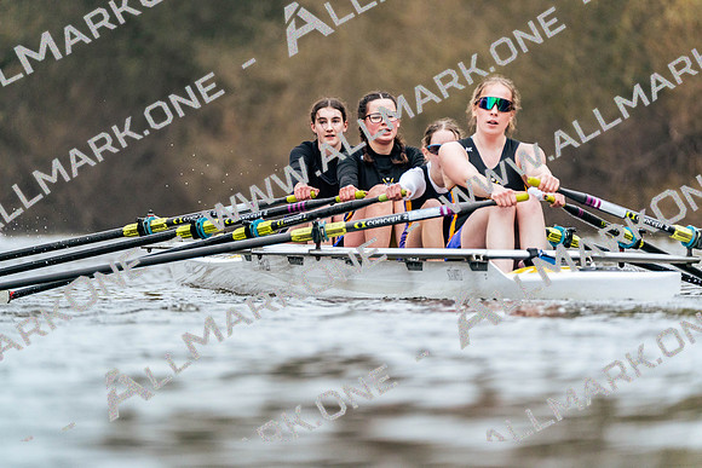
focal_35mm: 600
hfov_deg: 3.4
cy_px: 234
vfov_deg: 2.3
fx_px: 11702
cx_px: 351
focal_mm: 600
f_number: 6.3
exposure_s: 1/2000
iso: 3200
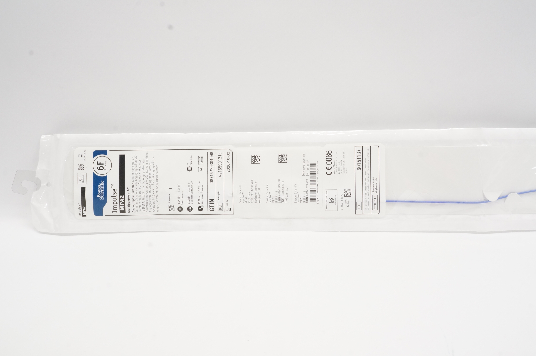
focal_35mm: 40
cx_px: 268
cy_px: 178
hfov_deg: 48.0
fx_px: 602
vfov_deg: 32.9
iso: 800
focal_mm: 27
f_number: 16
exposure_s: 1/20
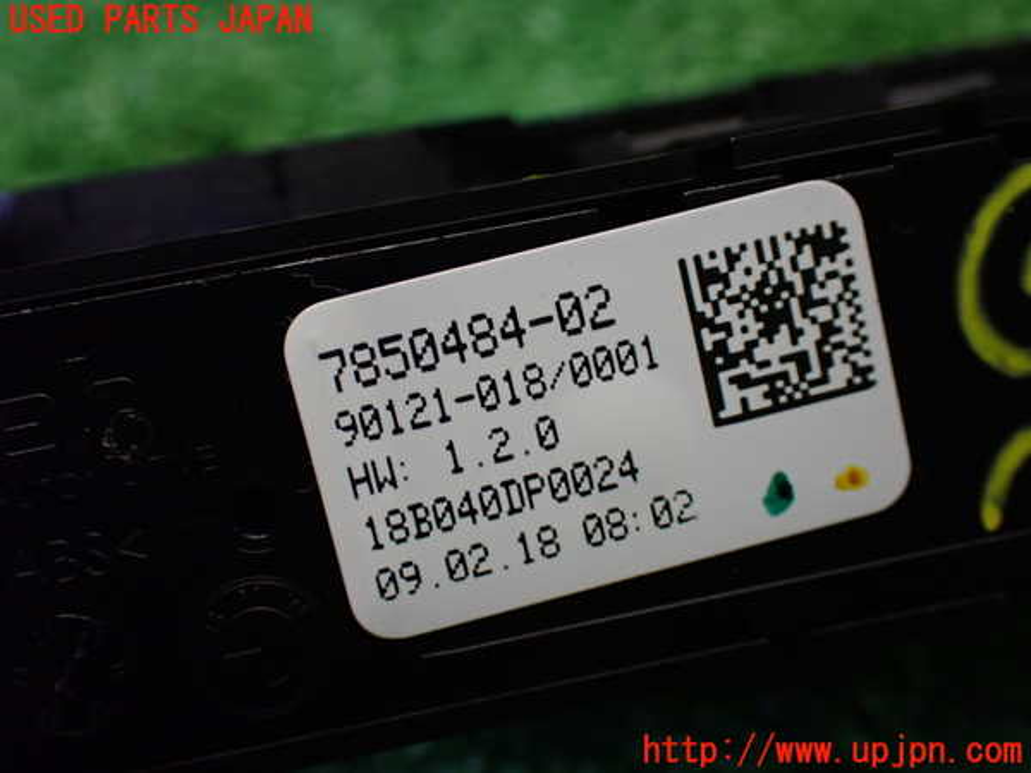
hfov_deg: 42.9
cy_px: 386
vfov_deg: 32.9
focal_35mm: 44
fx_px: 1310
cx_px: 516
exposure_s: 1/160
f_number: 2.9
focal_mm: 7.84
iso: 640
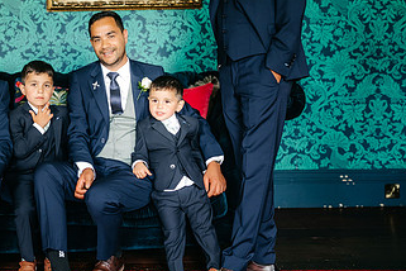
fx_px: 733
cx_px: 49
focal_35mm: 65
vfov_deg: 20.7
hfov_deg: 29.8
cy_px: 64
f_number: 2
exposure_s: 1/125
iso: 400
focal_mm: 35
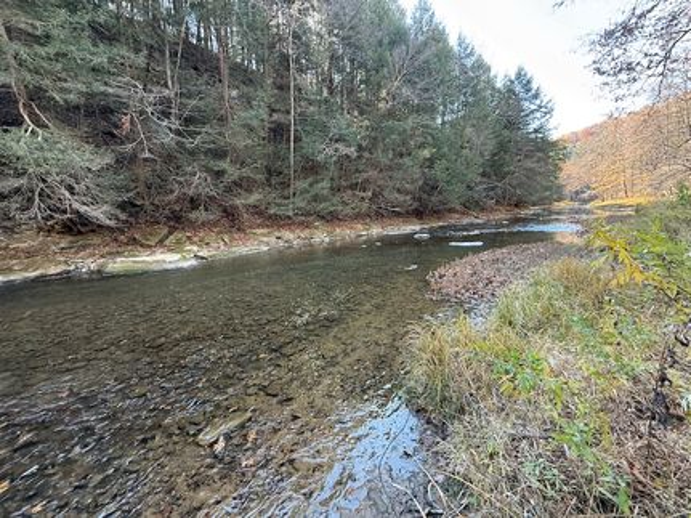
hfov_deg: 102.1
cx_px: 346
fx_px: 279
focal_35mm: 14
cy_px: 259
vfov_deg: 85.6
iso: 160
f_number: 2.2
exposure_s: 1/99
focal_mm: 2.22
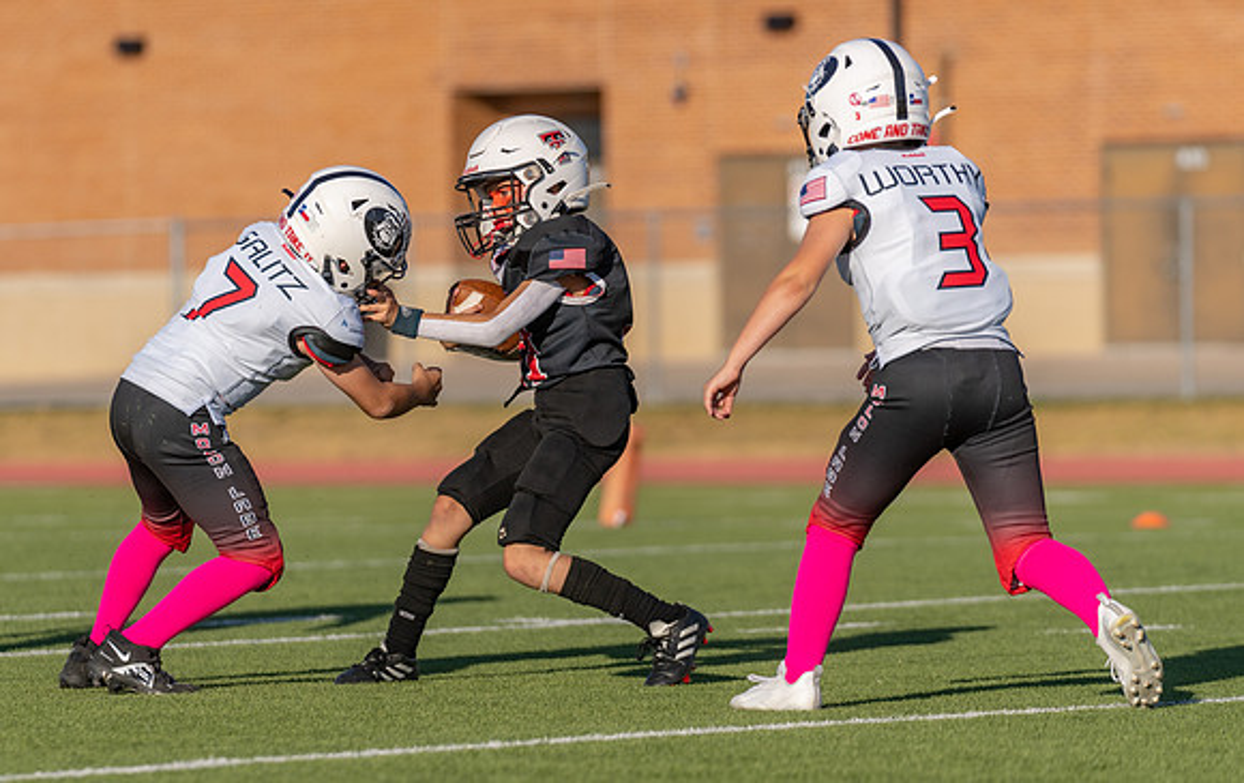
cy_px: 355
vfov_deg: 4.9
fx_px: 9074
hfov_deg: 7.8
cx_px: 479
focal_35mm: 267
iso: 100
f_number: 3.5
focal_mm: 194
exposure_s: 1/1600
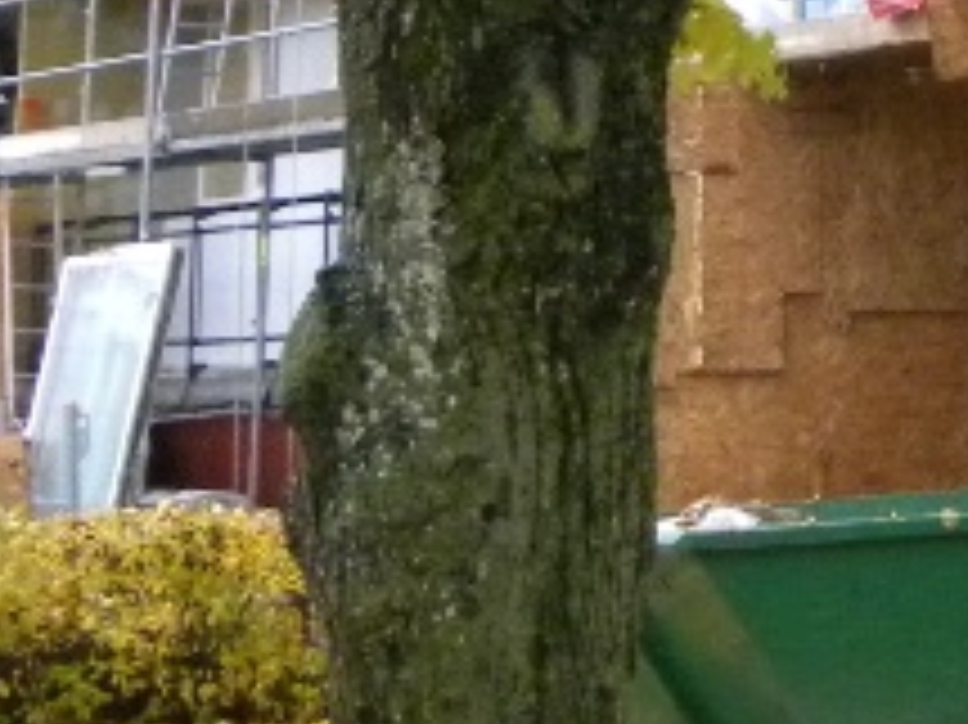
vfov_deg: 9.1
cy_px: -477
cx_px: 1355
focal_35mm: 157
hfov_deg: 12.1
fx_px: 4388
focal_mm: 5.9
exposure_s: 1/24.6
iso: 400
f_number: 2.8
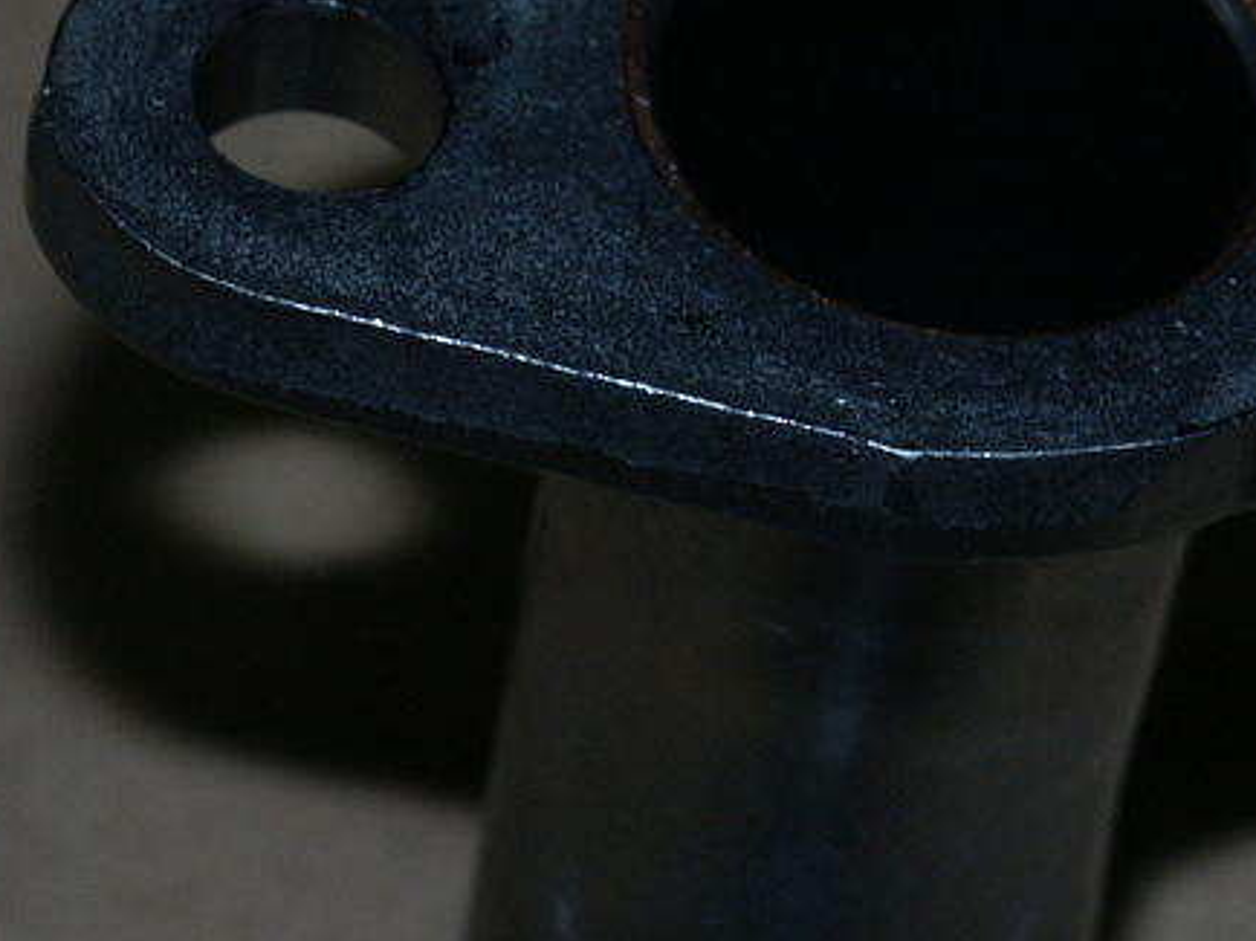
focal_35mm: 369
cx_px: 1117
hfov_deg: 5.4
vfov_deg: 4.0
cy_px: 240
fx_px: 13381
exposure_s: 1/30
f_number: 8
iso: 100
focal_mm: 50.69
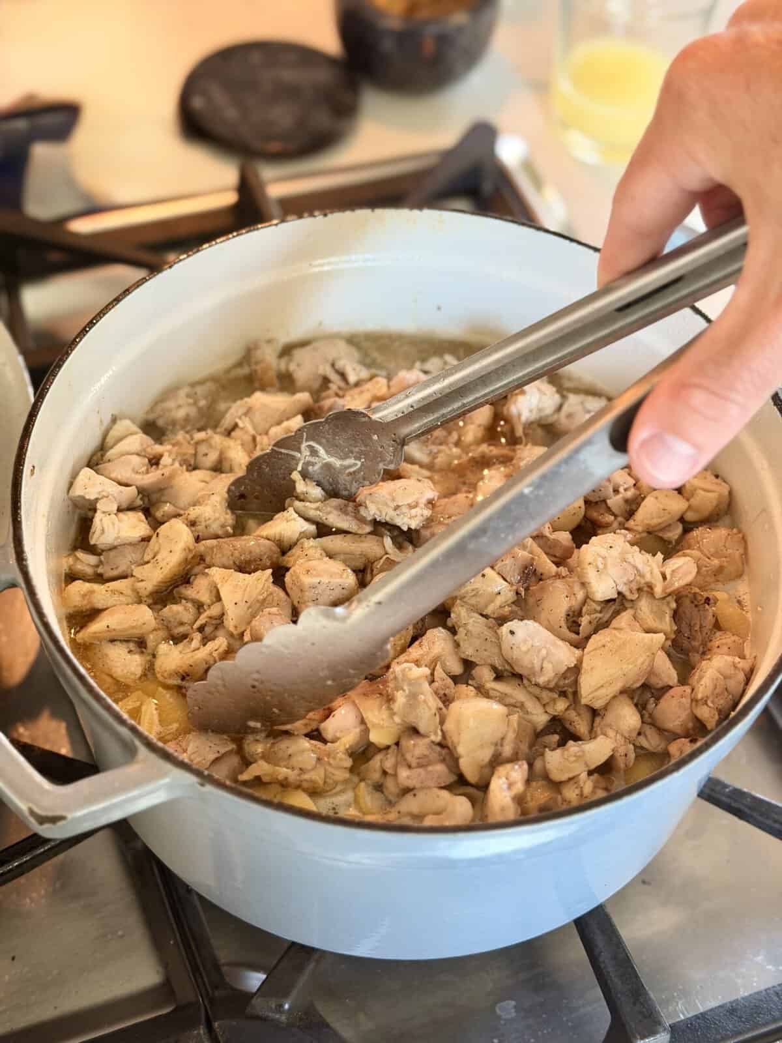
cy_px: 522
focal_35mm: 48
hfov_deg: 30.3
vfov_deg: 39.7
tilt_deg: -52.2
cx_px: 391
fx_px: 1446
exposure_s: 1/60
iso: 125
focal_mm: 6.76
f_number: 1.78
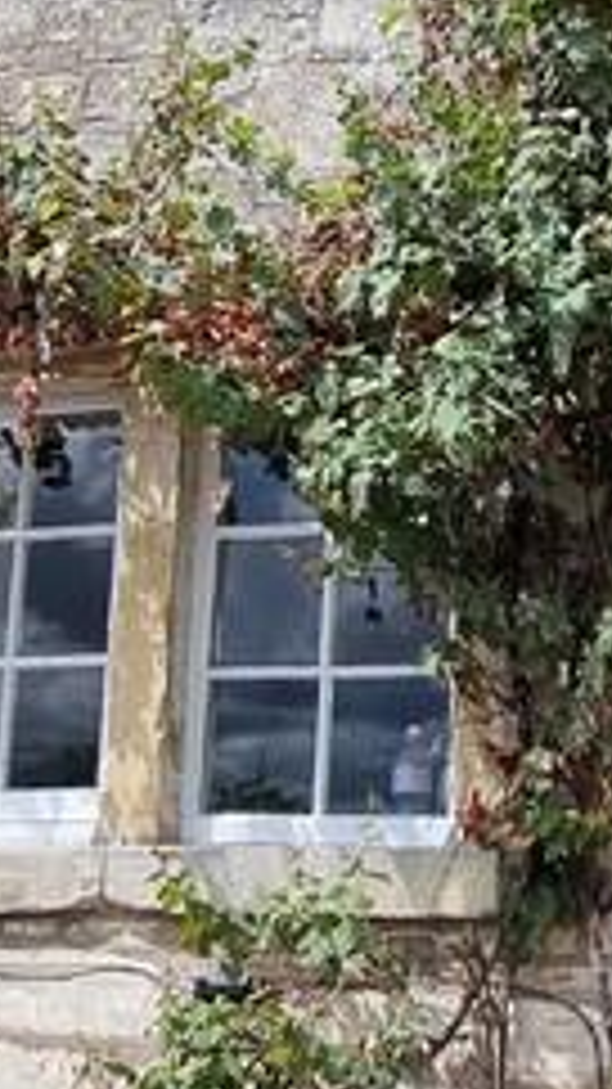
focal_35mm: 60
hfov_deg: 19.5
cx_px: 612
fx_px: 1732
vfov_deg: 34.7
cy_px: 414
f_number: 2.2
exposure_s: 1/2432
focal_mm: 2.2
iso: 50
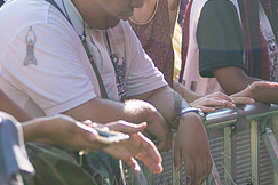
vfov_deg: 5.1
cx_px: 177
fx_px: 2062
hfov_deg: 7.7
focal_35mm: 267
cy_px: -10
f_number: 2.8
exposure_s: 1/1000
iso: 200
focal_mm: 112
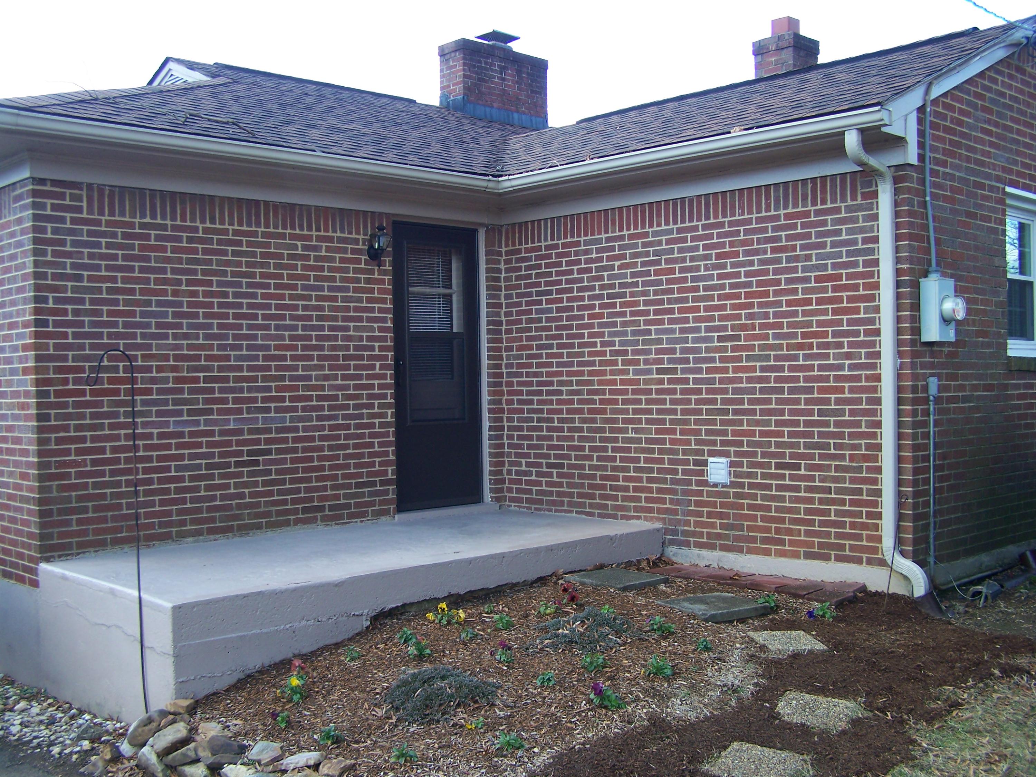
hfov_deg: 49.0
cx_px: 518
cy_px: 388
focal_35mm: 38
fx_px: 1137
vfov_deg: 37.7
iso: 64
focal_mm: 6.3
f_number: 2.8
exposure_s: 1/80
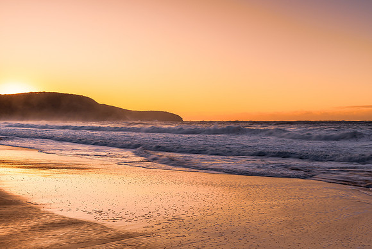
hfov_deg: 46.9
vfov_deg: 32.3
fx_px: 429
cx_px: 186
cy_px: 124
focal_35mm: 41
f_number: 9
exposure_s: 1/5
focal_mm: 40
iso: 64
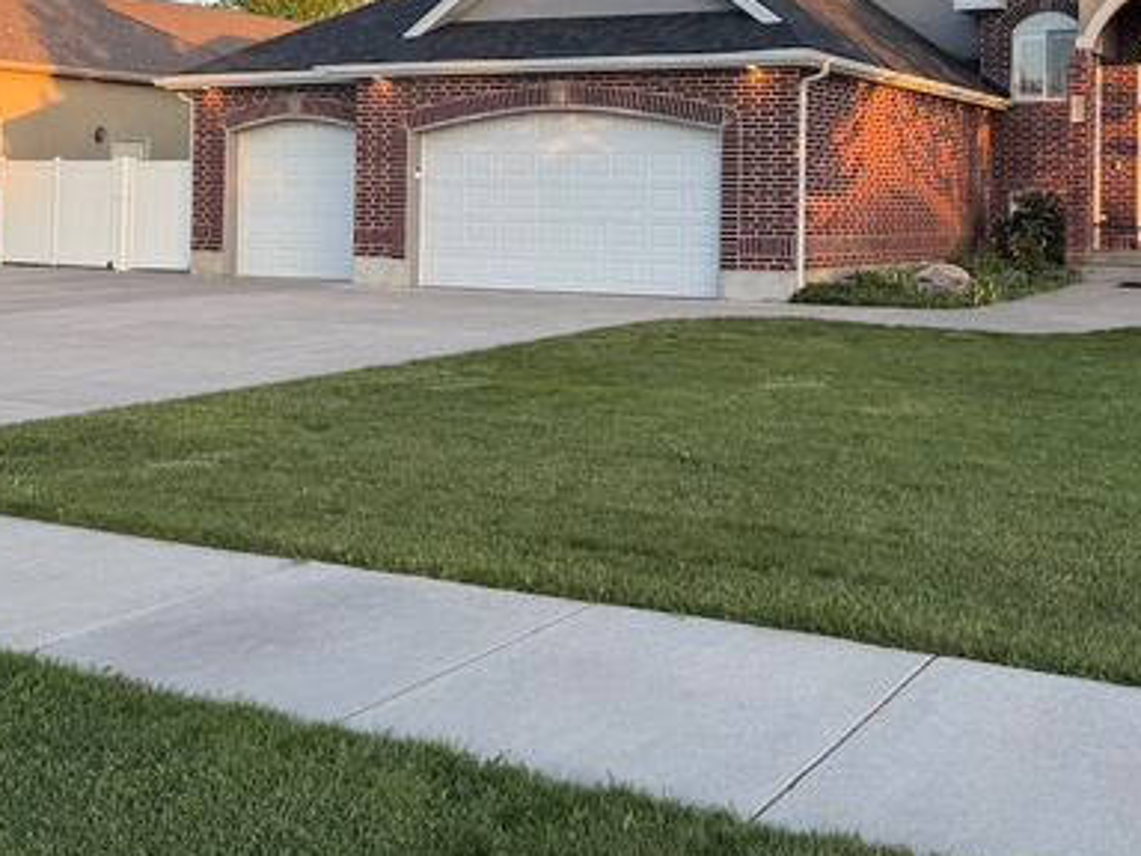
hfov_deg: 44.5
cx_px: 915
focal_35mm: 40
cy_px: 178
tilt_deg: +0.8
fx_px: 1318
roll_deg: -0.8
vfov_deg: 34.9
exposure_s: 1/356
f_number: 1.78
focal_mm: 6.76
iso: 80
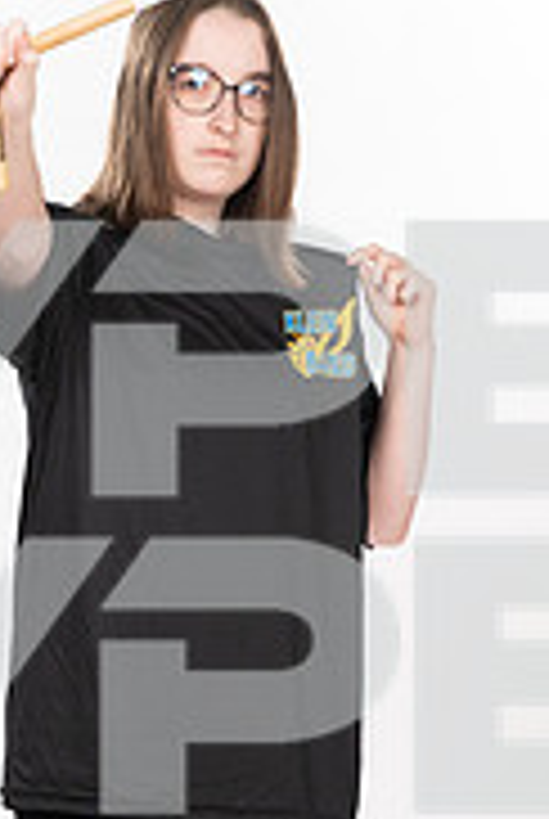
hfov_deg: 9.3
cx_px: 50
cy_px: 680
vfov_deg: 13.8
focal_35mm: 148
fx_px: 3372
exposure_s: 1/320
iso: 800
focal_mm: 60
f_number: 7.1
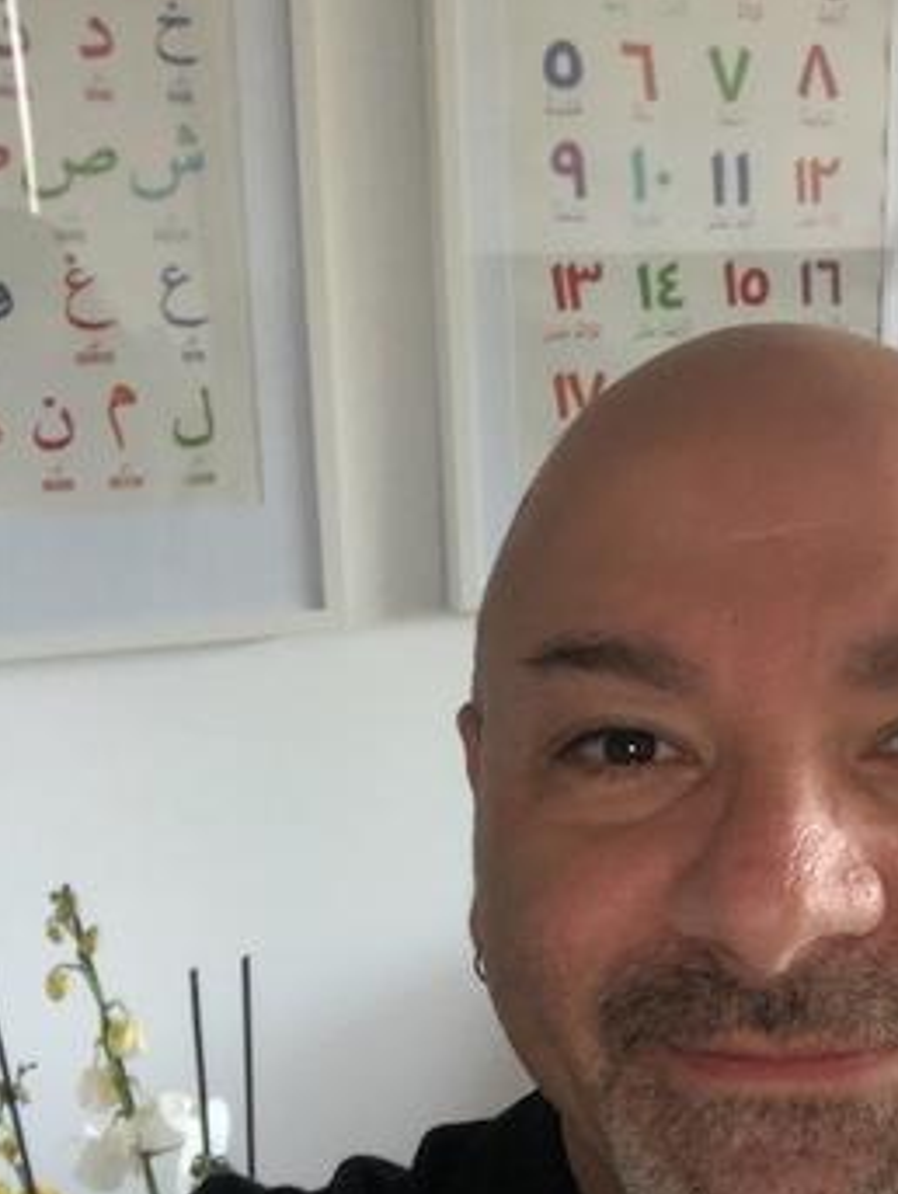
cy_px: 867
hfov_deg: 25.5
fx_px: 1933
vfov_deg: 33.8
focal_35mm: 56
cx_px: 771
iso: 125
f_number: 2.2
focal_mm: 2.87
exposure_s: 1/20
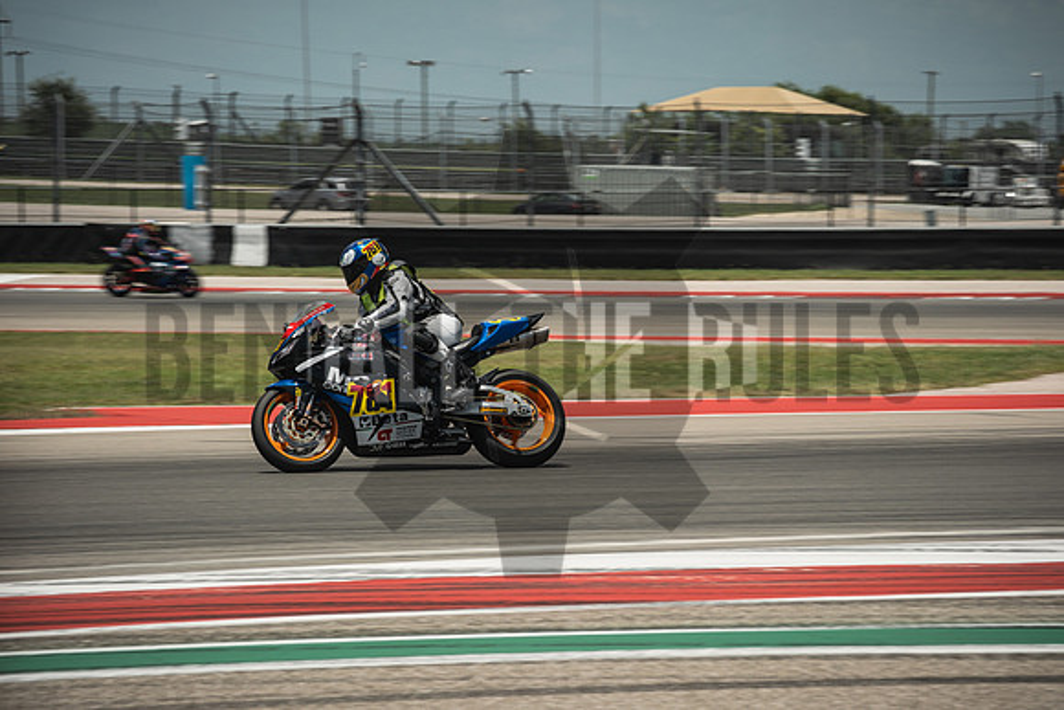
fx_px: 5883
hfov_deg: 10.3
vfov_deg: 6.9
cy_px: 355
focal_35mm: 199
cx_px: 532
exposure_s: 1/400
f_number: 8
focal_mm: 132.9
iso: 160
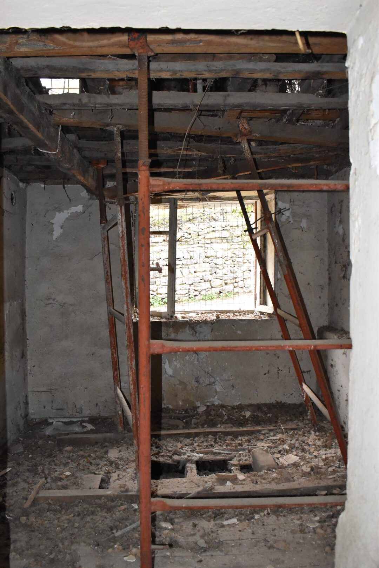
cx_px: 190
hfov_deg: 41.7
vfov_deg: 59.5
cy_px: 284
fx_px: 497
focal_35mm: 32
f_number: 5.6
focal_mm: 21
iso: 4000
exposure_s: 1/60
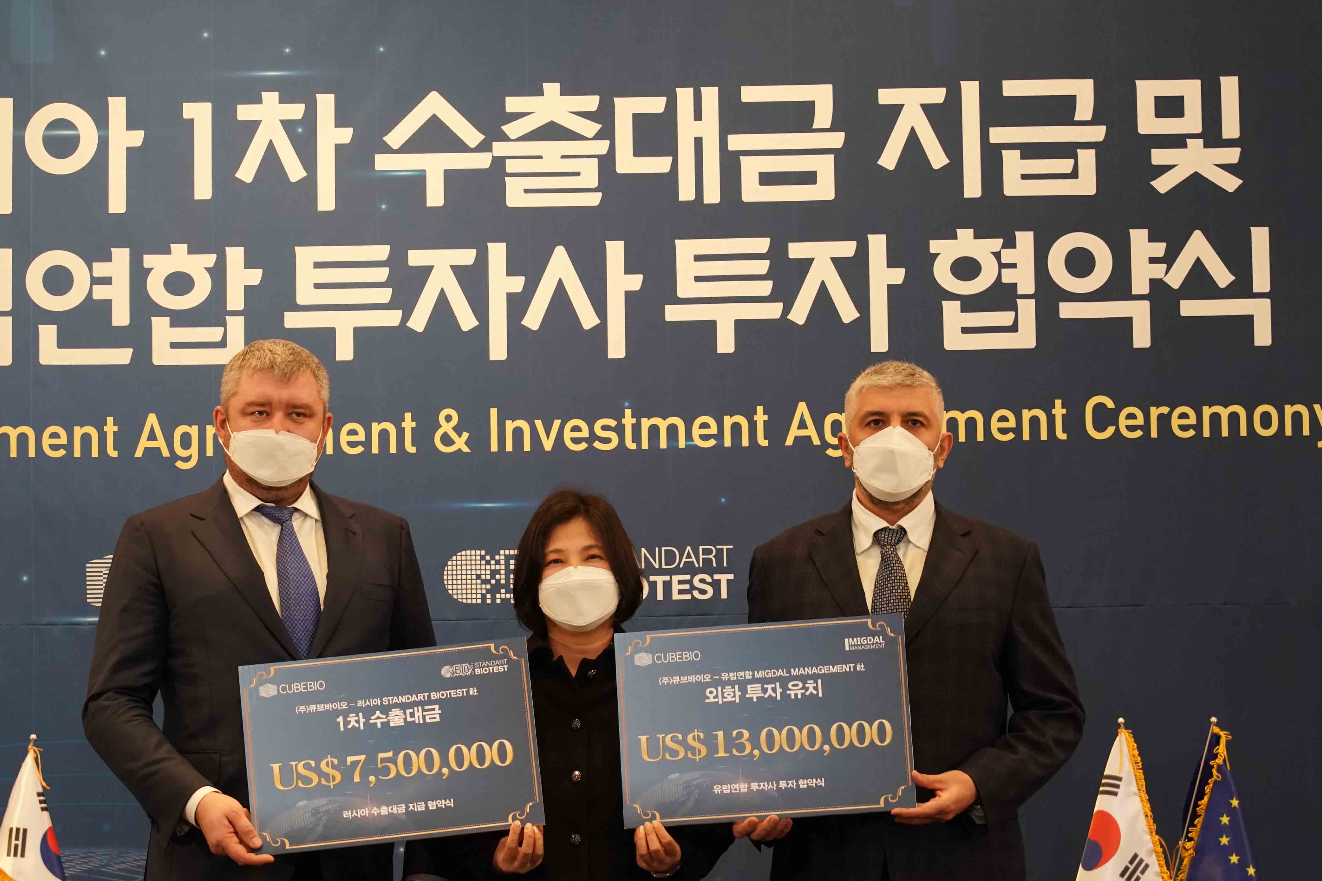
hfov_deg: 14.9
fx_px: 5068
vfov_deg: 9.9
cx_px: 511
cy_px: 572
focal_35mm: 138
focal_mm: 103
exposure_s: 1/125
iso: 2000
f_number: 4
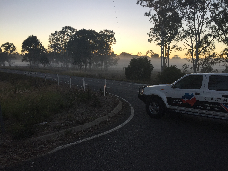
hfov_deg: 61.7
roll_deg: -0.6
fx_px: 191
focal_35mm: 29
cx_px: 114
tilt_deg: -4.5
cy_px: 86
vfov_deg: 48.2
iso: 32
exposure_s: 1/565
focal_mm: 4.15
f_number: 2.2
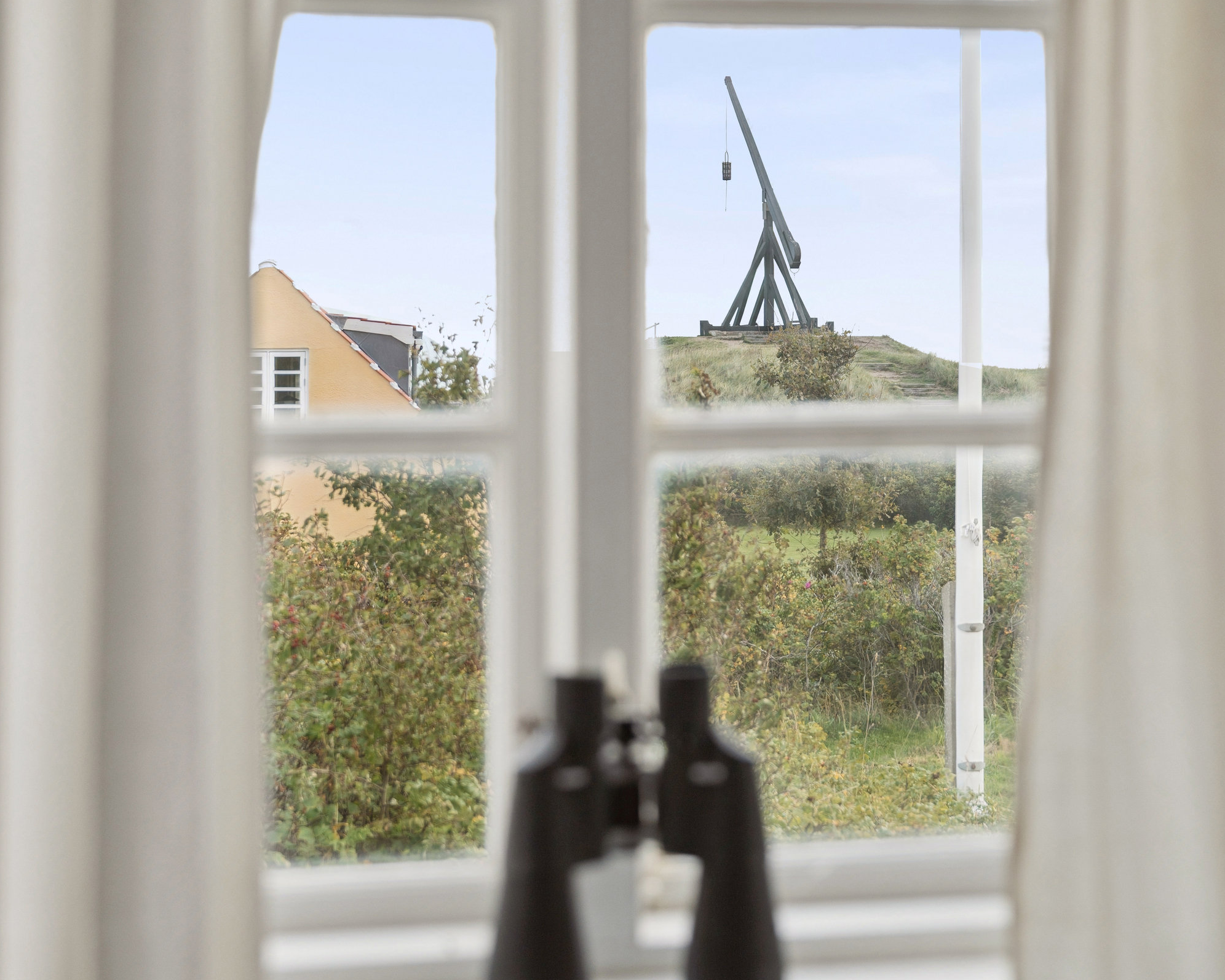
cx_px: 614
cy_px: 271
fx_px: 2357
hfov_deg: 29.1
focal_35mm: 65
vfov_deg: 23.3
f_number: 4.5
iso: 200
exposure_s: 1/500
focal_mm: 46
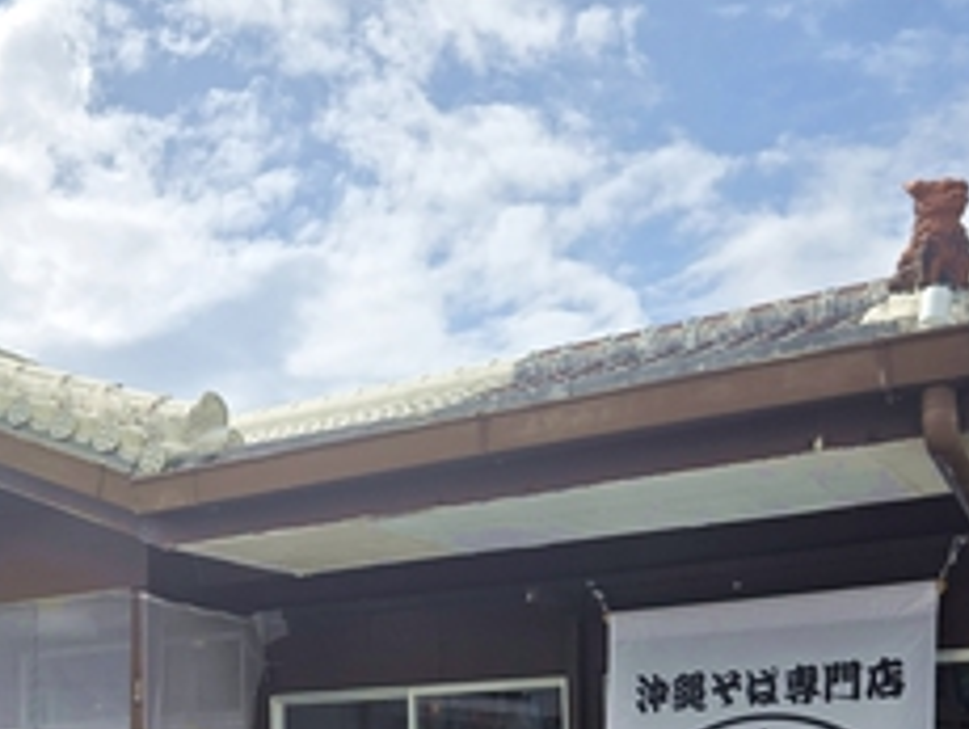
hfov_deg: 39.2
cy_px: 628
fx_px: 1345
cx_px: 324
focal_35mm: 48
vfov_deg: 29.3
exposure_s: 1/3956
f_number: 1.8
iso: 25
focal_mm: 5.4
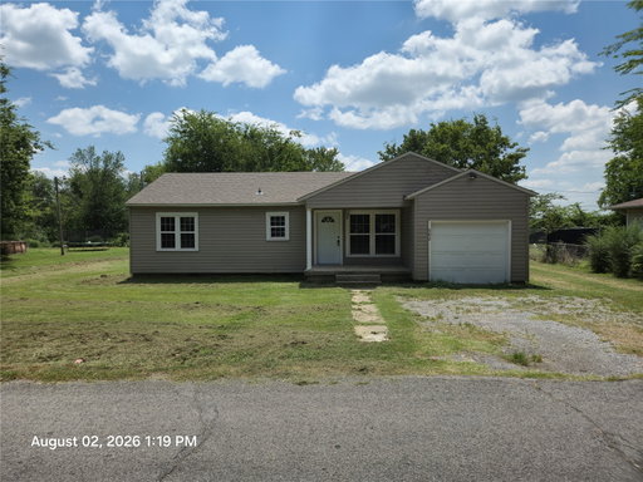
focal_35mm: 23
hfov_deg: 73.9
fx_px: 427
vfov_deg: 58.9
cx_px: 322
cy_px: 241
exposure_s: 1/2436
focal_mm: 5.4
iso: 25
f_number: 1.8
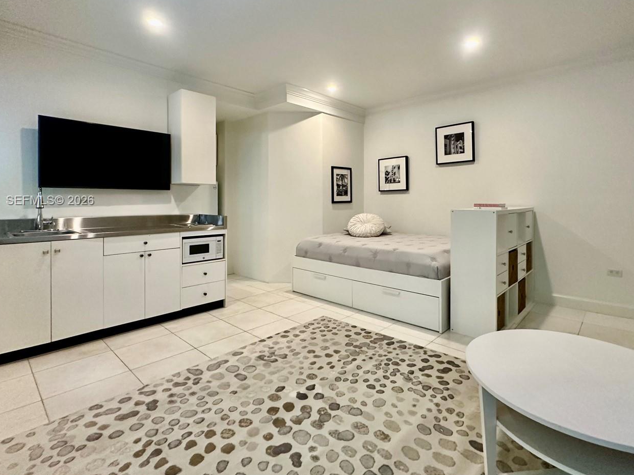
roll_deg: -0.2
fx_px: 330
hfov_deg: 87.6
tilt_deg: +0.7
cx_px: 343
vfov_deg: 71.2
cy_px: 201
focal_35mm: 18
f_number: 2.2
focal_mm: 2.22
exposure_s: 1/60
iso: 500
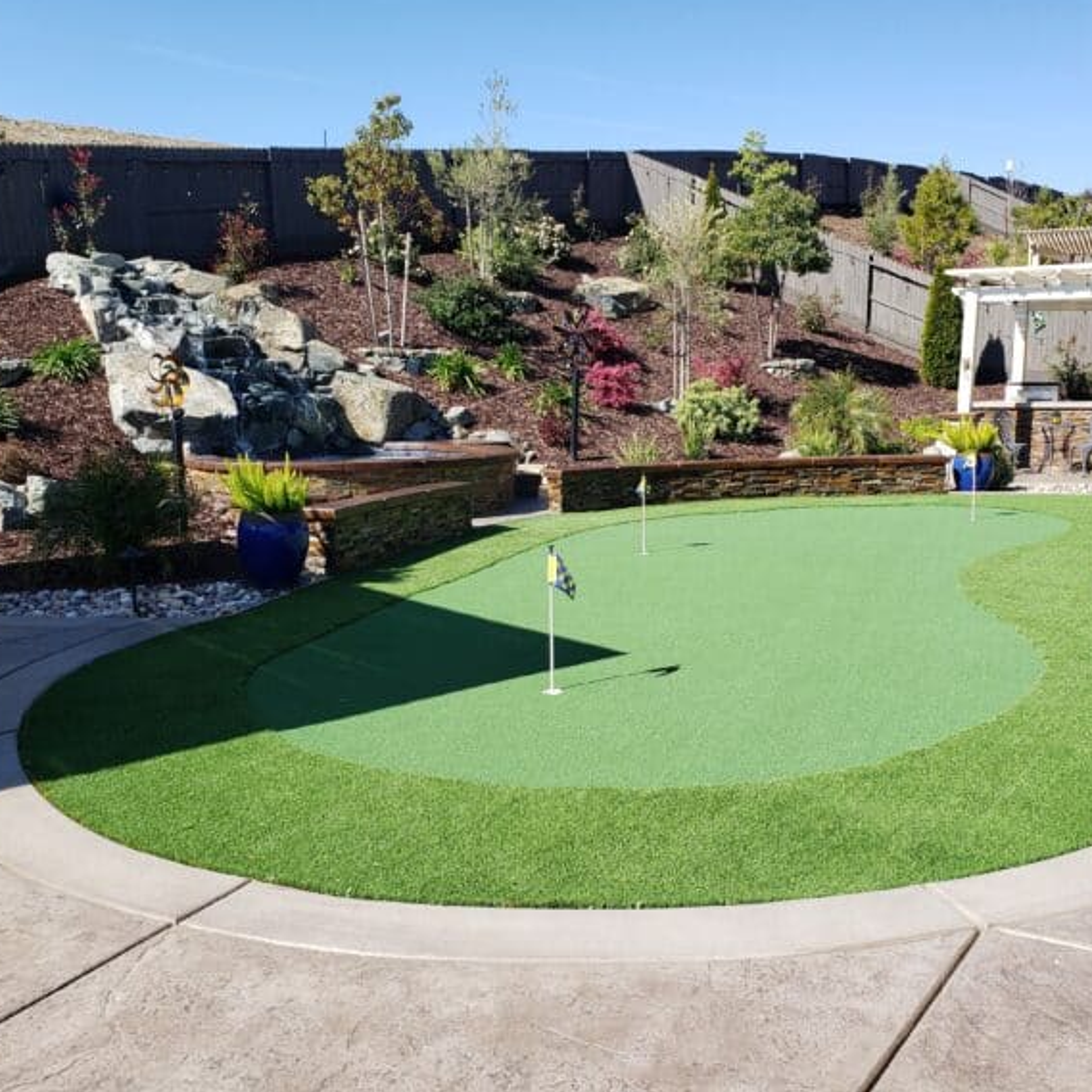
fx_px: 1106
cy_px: 541
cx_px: 616
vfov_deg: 52.5
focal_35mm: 31
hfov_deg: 52.4
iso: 50
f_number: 2.4
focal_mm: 4.3
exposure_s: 1/816
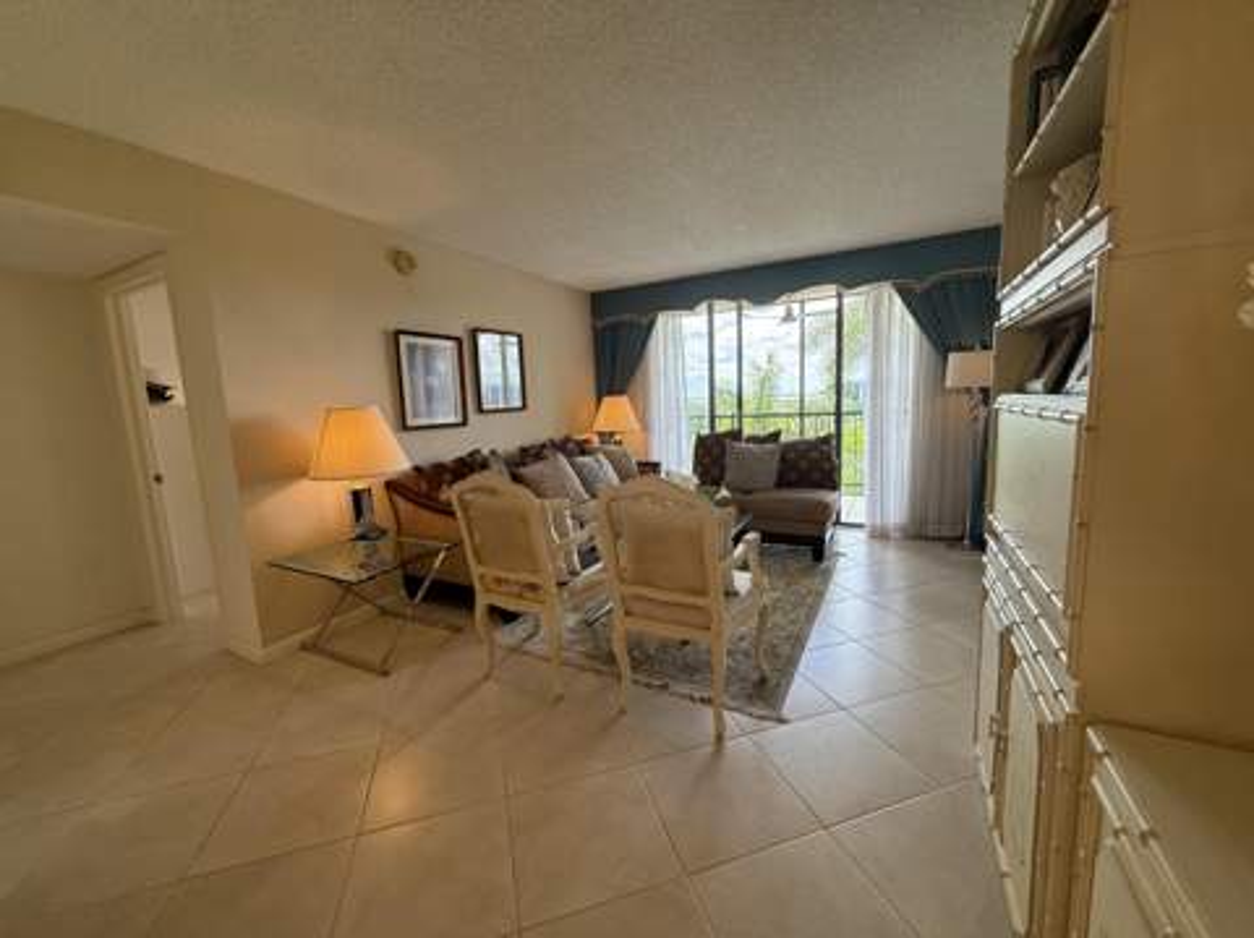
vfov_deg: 85.6
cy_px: 469
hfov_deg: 102.1
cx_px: 627
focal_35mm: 14
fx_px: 507
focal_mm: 2.22
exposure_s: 1/120
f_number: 2.2
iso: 100
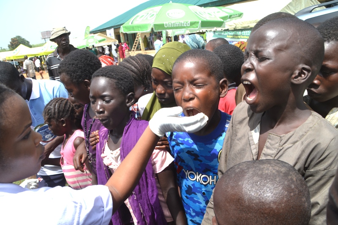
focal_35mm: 27
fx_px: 253
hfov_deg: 67.4
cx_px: 169
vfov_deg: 47.9
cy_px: 112
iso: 100
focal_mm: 18
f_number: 7.1
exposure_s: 1/200
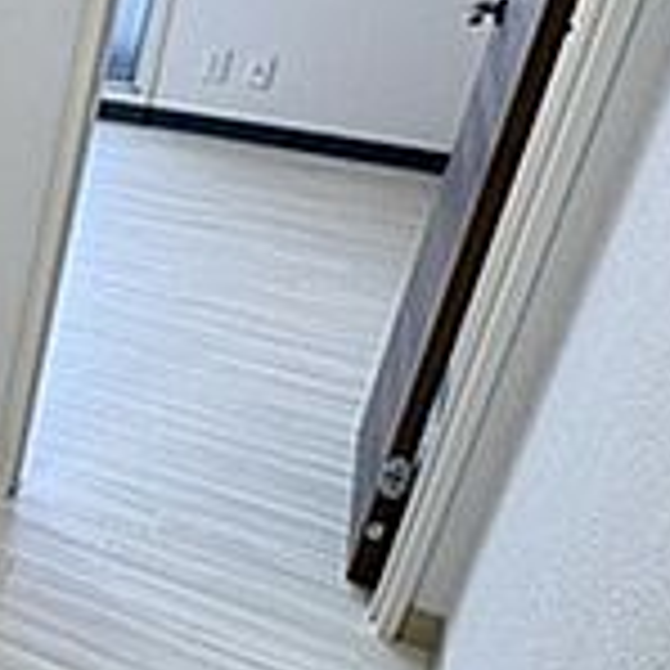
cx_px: -589
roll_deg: +1.9
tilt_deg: -21.7
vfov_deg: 31.8
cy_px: 189
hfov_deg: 20.4
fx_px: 1161
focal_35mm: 53
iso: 100
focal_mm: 2.22
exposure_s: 1/99
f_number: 2.2
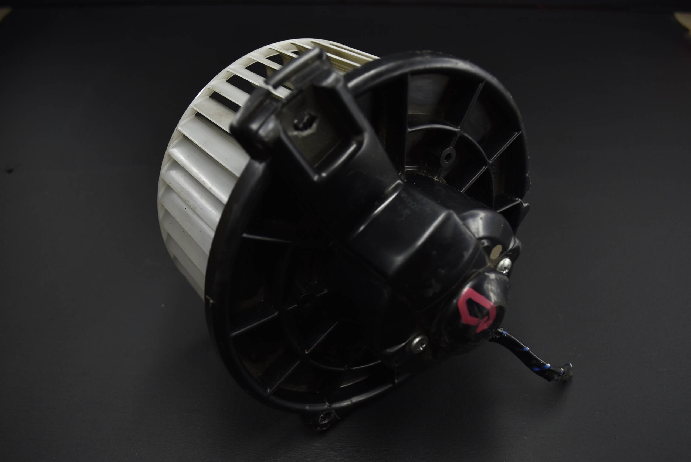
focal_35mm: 27
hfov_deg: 67.3
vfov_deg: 48.0
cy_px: 231
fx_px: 519
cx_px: 346
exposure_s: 1/250
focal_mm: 18
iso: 250
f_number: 5
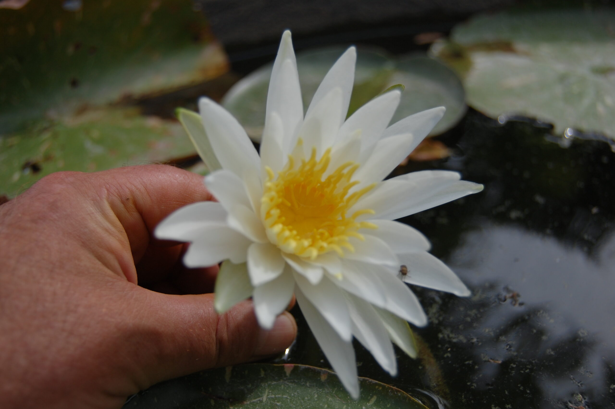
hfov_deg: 42.4
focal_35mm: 46
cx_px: 308
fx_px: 794
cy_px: 204
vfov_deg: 28.9
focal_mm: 31
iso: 200
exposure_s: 1/1250
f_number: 4.5
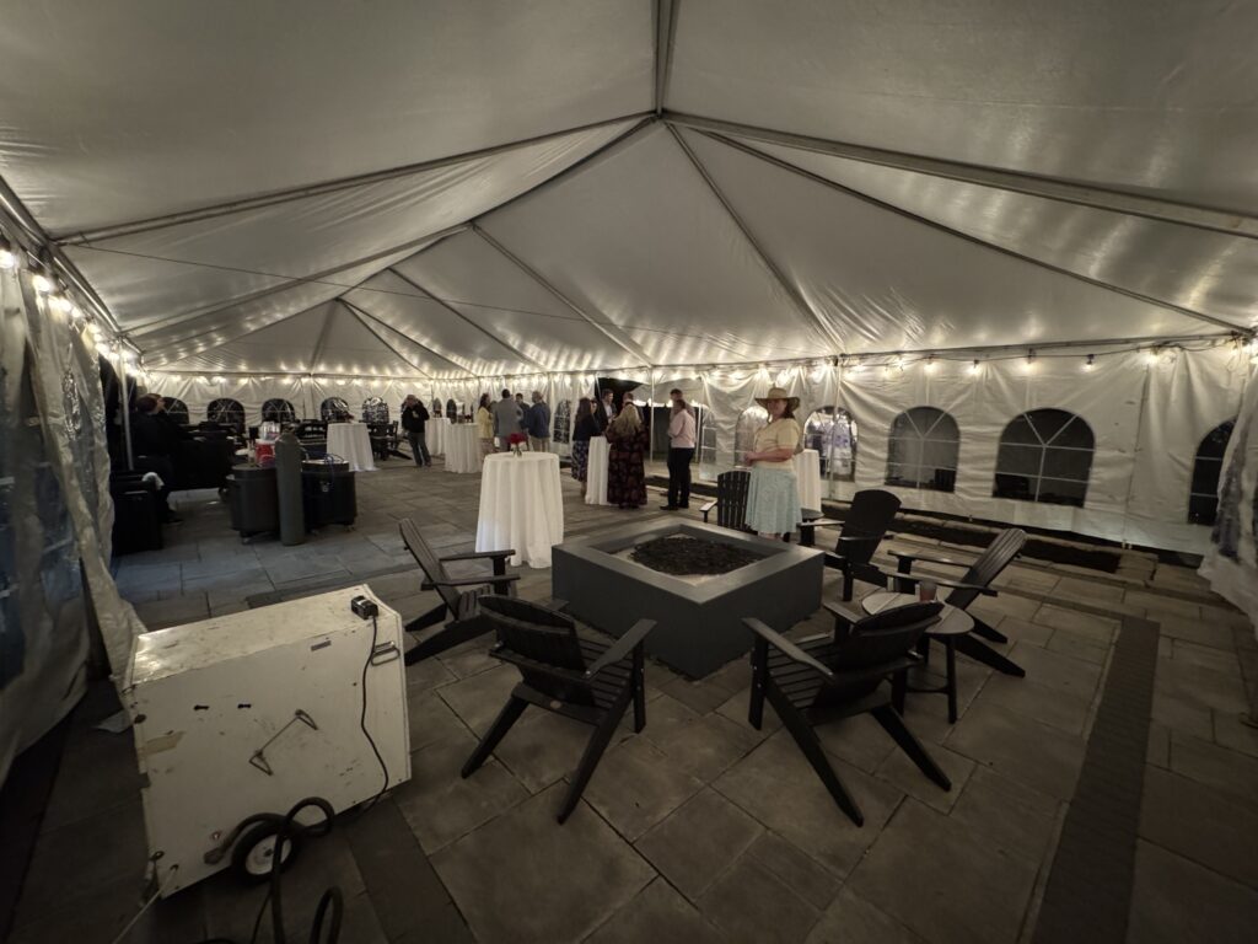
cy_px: 472
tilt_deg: -9.1
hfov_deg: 102.1
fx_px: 509
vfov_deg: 85.7
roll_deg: +0.2
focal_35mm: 14
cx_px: 629
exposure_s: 1/40
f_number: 2.2
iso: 1250
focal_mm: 2.22
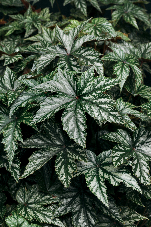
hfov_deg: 25.7
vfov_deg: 37.9
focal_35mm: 52
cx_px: 76
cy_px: 114
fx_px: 331
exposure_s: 1/60
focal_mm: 35
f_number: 7.1
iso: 200
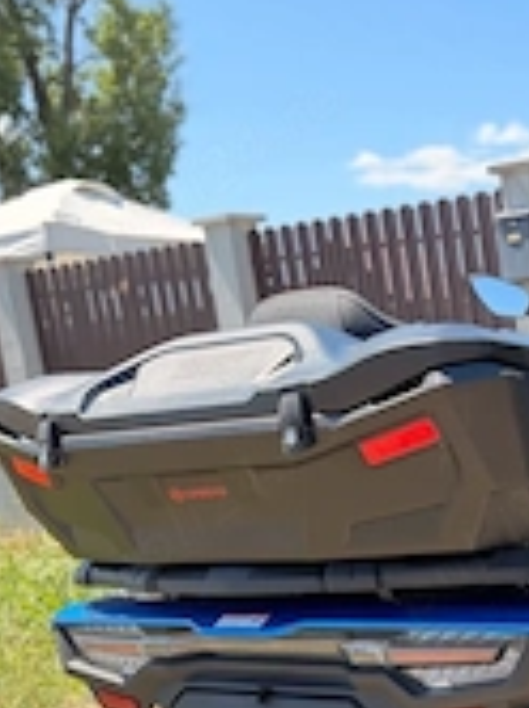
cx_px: 619
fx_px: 1185
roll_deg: +5.8
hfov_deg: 23.2
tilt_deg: -10.5
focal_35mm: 58
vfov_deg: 32.4
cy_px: 567
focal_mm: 6.76
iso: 100
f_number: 1.78
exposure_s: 1/898
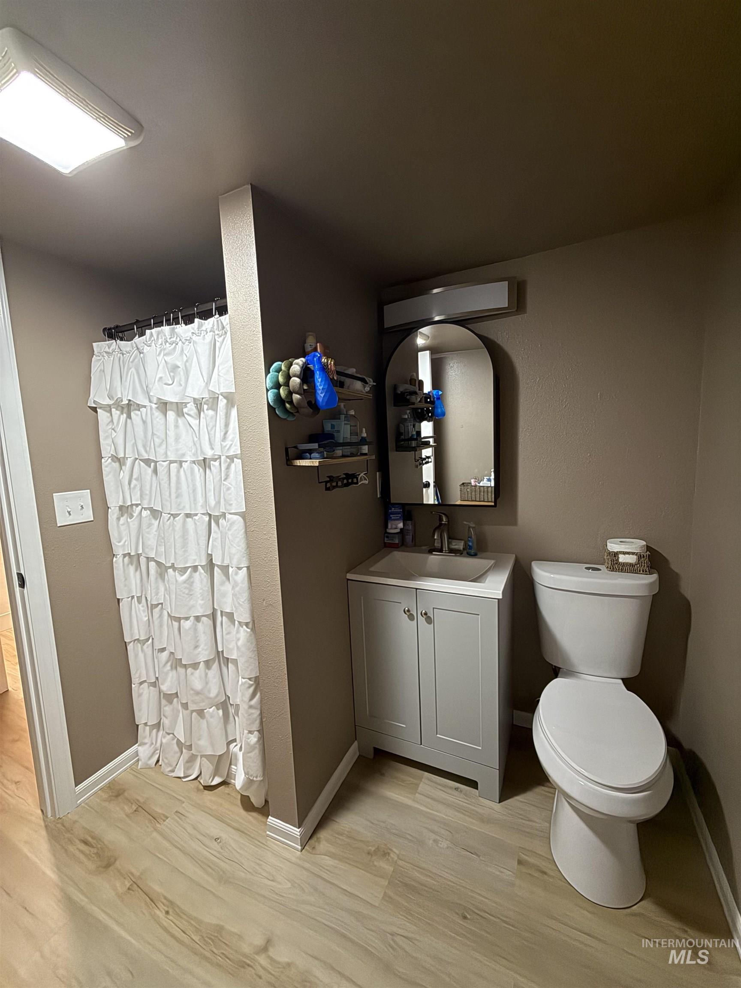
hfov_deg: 85.7
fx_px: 400
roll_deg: +2.3
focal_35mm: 14
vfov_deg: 102.1
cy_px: 494
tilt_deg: -6.2
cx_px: 370
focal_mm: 2.22
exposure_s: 1/60
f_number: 2.2
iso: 1000
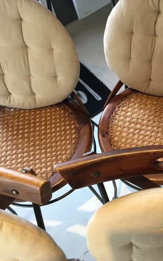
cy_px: 129
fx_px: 299
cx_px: 165
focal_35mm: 42
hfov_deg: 28.5
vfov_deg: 47.2
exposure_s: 1/33
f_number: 2.2
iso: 125
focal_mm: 4.15
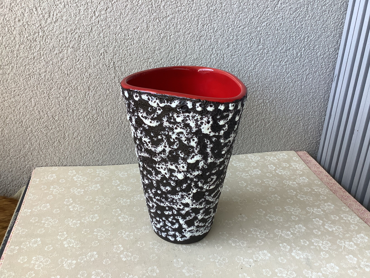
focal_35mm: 31
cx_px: 185
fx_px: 331
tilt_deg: -24.3
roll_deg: -1.8
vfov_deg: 45.4
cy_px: 139
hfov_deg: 58.4
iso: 40
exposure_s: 1/100
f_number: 2.4
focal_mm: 3.3
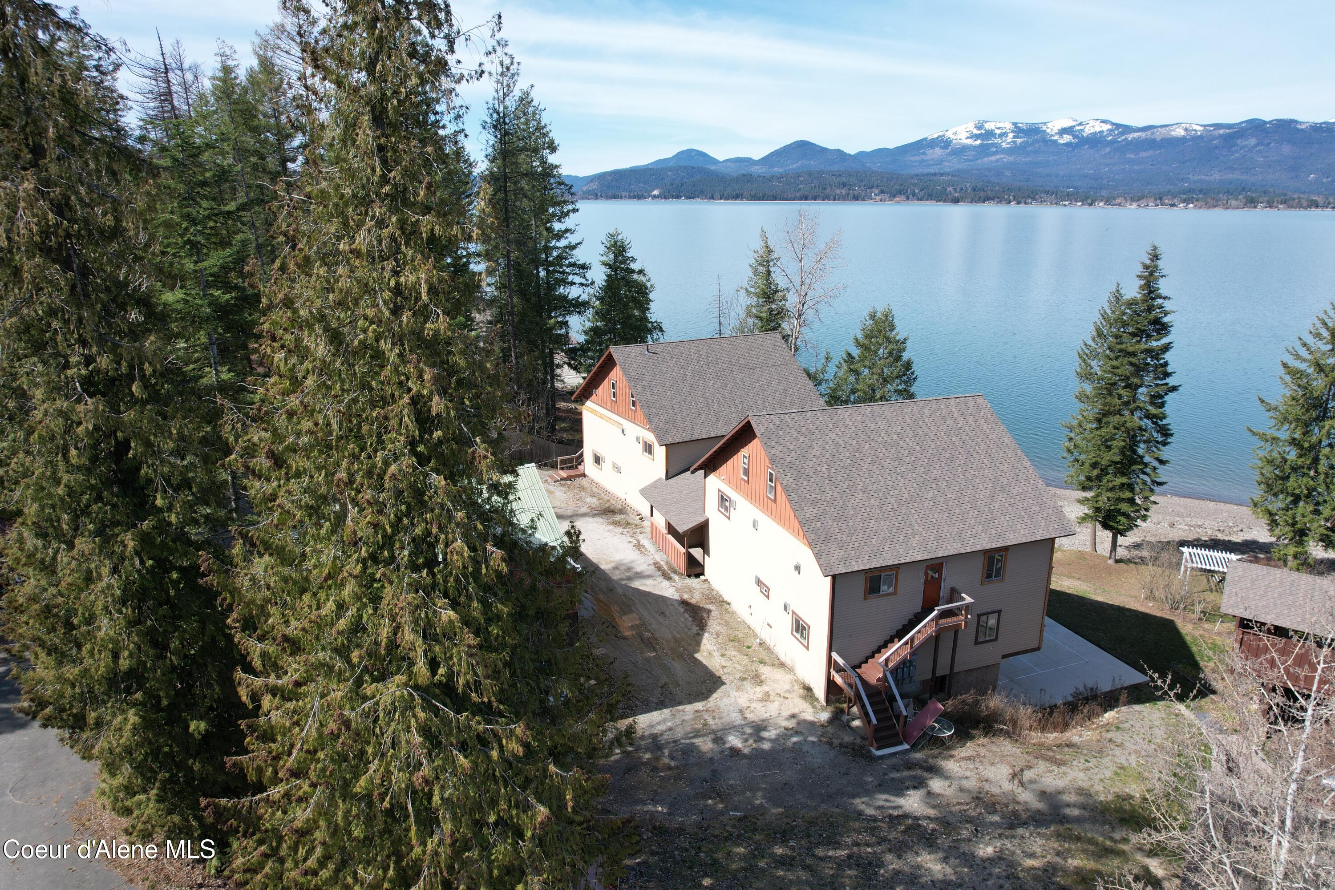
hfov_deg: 78.6
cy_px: 445
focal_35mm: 22
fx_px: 816
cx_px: 668
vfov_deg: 57.2
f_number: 2.8
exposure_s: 1/1250
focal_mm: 8.38
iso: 100
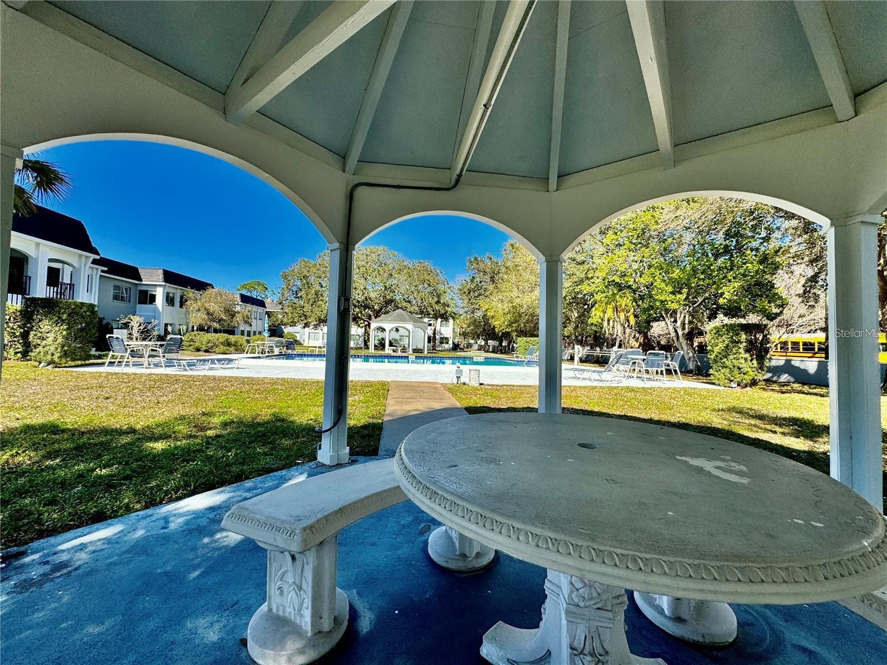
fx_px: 359
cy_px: 332
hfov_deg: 102.1
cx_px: 444
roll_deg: -0.9
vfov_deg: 85.7
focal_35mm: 14
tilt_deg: +1.1
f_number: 2.2
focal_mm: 2.22
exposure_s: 1/1567
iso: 50
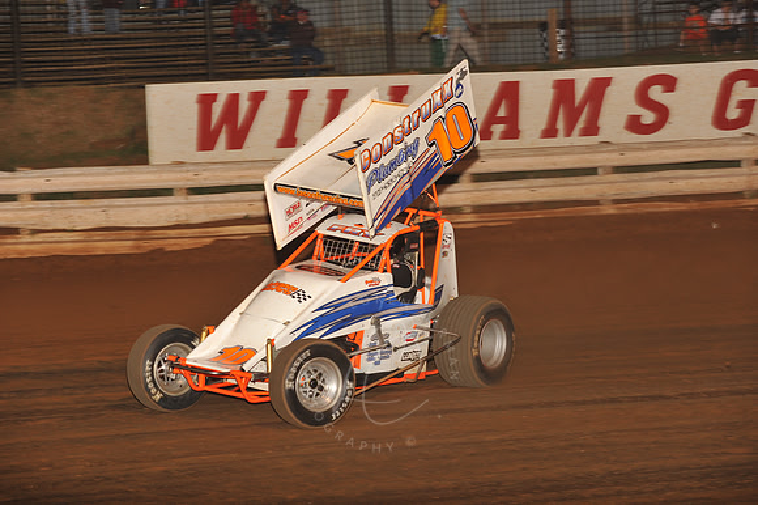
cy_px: 252
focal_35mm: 125
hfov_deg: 16.4
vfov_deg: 11.0
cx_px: 379
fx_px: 2630
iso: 1000
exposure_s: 1/320
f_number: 6.3
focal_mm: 125
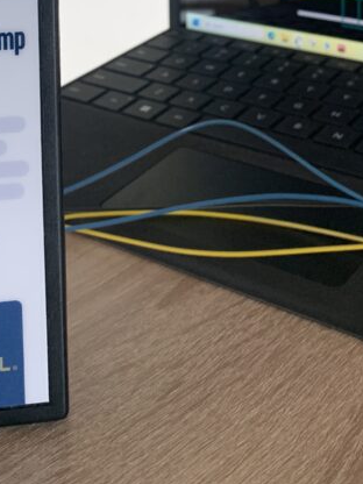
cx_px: 131
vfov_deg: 26.6
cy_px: -108
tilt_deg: -4.2
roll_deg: +1.4
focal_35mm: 64
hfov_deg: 22.9
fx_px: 895
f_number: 1.8
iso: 100
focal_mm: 4.25
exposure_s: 1/121
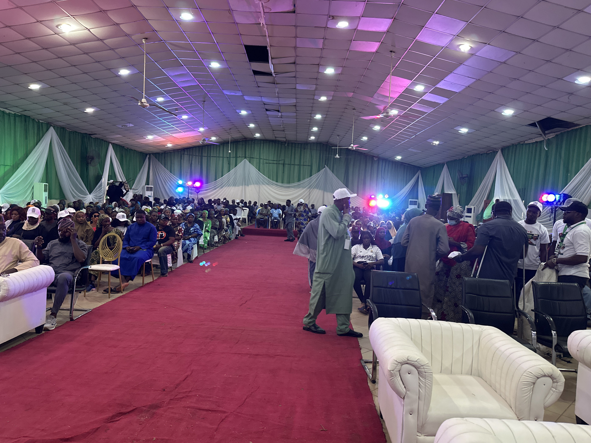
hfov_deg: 69.4
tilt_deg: -3.5
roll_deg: -3.0
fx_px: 427
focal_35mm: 25
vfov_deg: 54.9
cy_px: 229
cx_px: 297
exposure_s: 1/60
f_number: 1.78
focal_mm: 6.86
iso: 500
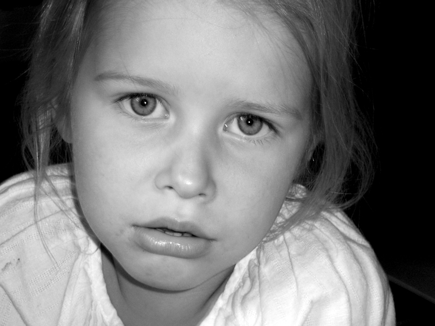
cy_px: 163
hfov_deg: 18.2
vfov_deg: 13.7
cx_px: 218
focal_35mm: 108
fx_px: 1358
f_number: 4.8
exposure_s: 1/15
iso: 125
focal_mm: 18.6
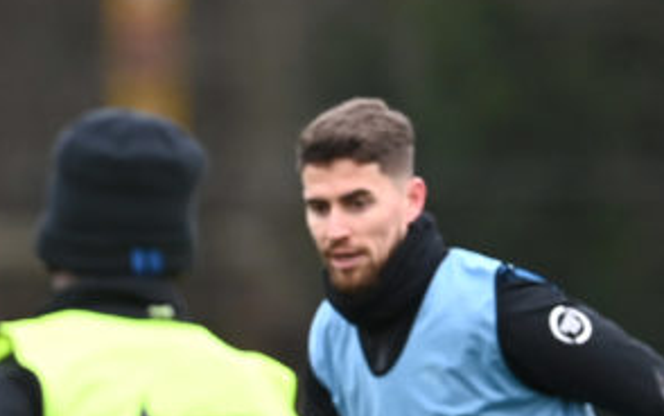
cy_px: 740
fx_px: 25706
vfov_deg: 0.9
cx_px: -352
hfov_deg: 1.5
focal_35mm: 1420
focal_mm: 400
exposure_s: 1/1250
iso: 800
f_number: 3.5
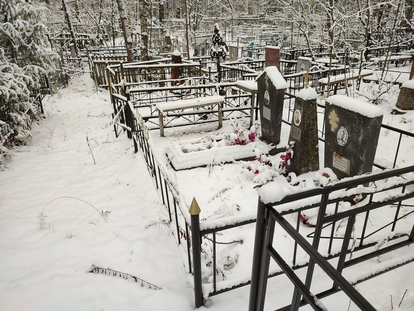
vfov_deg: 54.9
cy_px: 156
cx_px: 207
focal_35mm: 25
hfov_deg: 69.4
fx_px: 299
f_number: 1.9
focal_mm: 6.04
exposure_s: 1/100
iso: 95
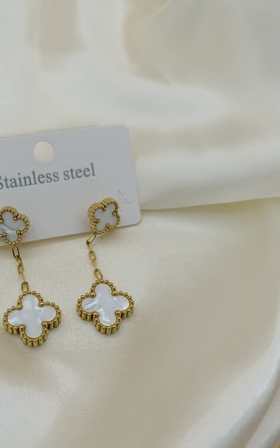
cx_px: 65
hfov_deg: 38.3
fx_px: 391
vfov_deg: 59.6
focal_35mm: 32
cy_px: 241
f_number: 1.65
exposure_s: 1/305
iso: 50
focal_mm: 6.11
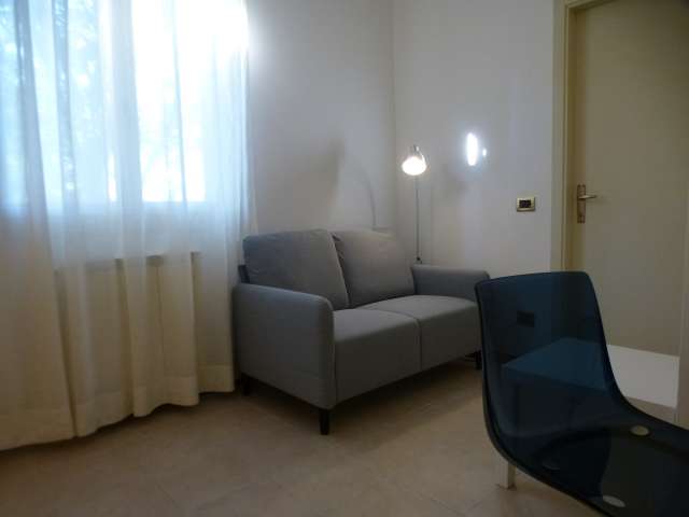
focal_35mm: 24
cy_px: 258
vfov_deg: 56.8
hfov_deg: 71.6
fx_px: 478
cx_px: 344
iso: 400
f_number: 3.3
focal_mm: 4.3
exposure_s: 1/40
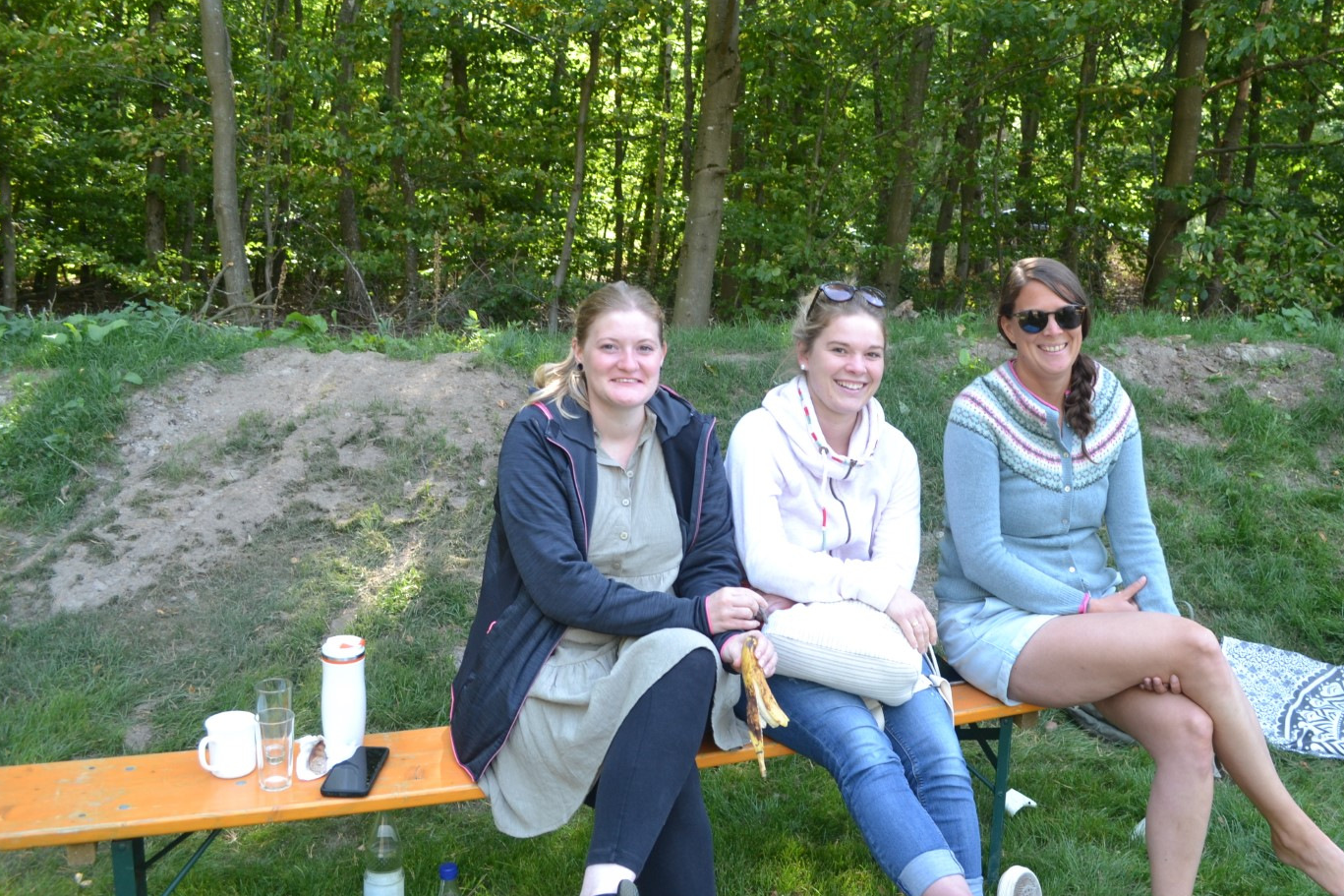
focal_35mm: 32
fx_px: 1194
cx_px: 787
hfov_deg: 58.4
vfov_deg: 41.0
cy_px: 396
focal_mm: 18
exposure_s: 1/100
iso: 400
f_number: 5
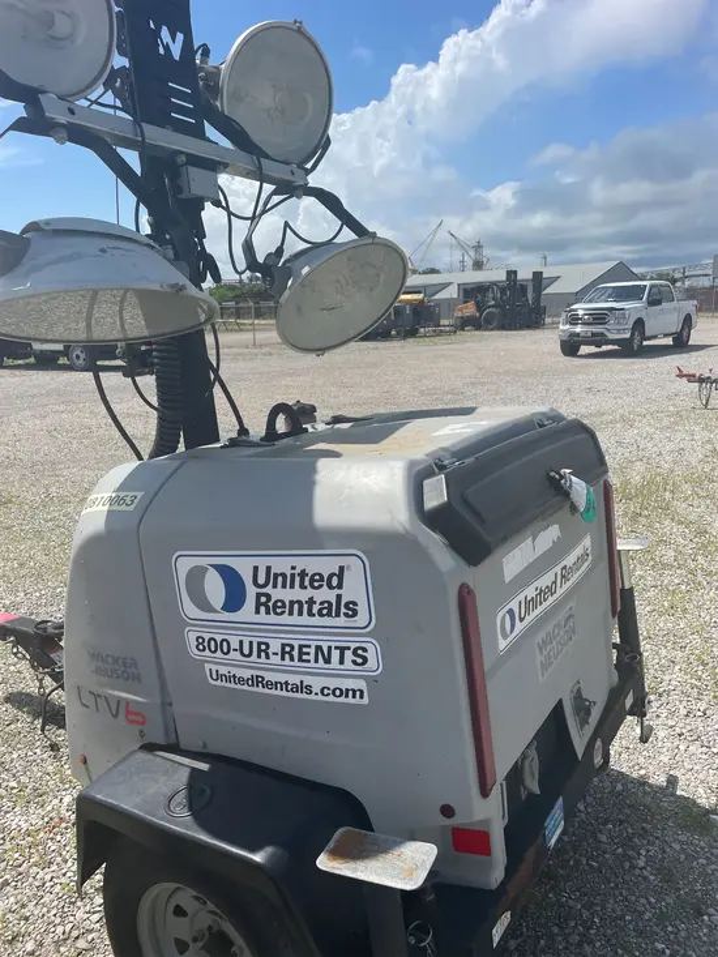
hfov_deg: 53.1
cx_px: 359
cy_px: 478
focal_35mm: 26
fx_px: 719
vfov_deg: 67.3
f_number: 1.6
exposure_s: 1/4831
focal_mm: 4.2
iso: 32
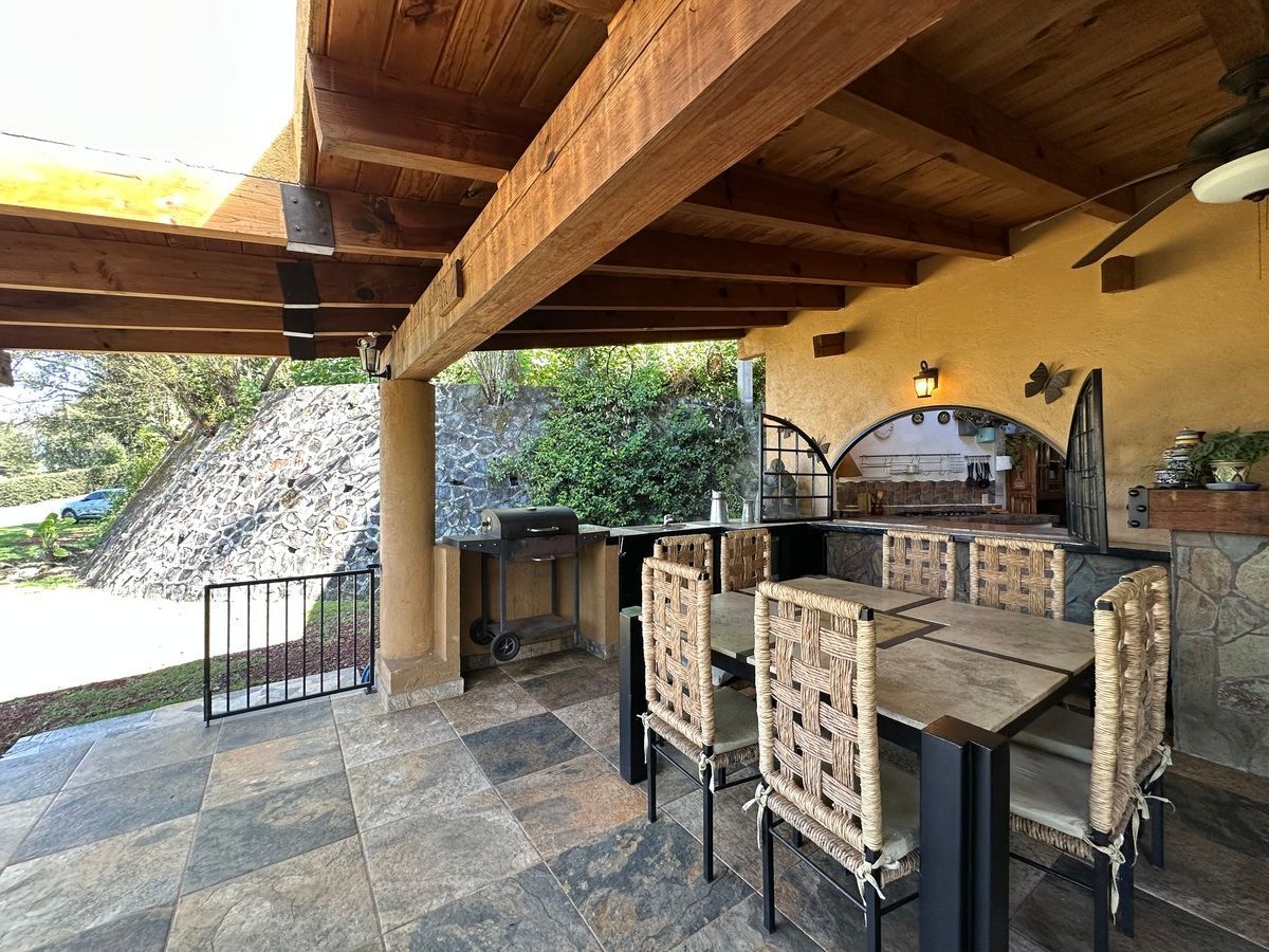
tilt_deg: -0.3
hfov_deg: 102.1
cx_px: 634
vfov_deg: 85.7
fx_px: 513
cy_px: 476
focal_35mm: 14
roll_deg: +0.5
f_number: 2.2
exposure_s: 1/99
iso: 125
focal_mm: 2.22
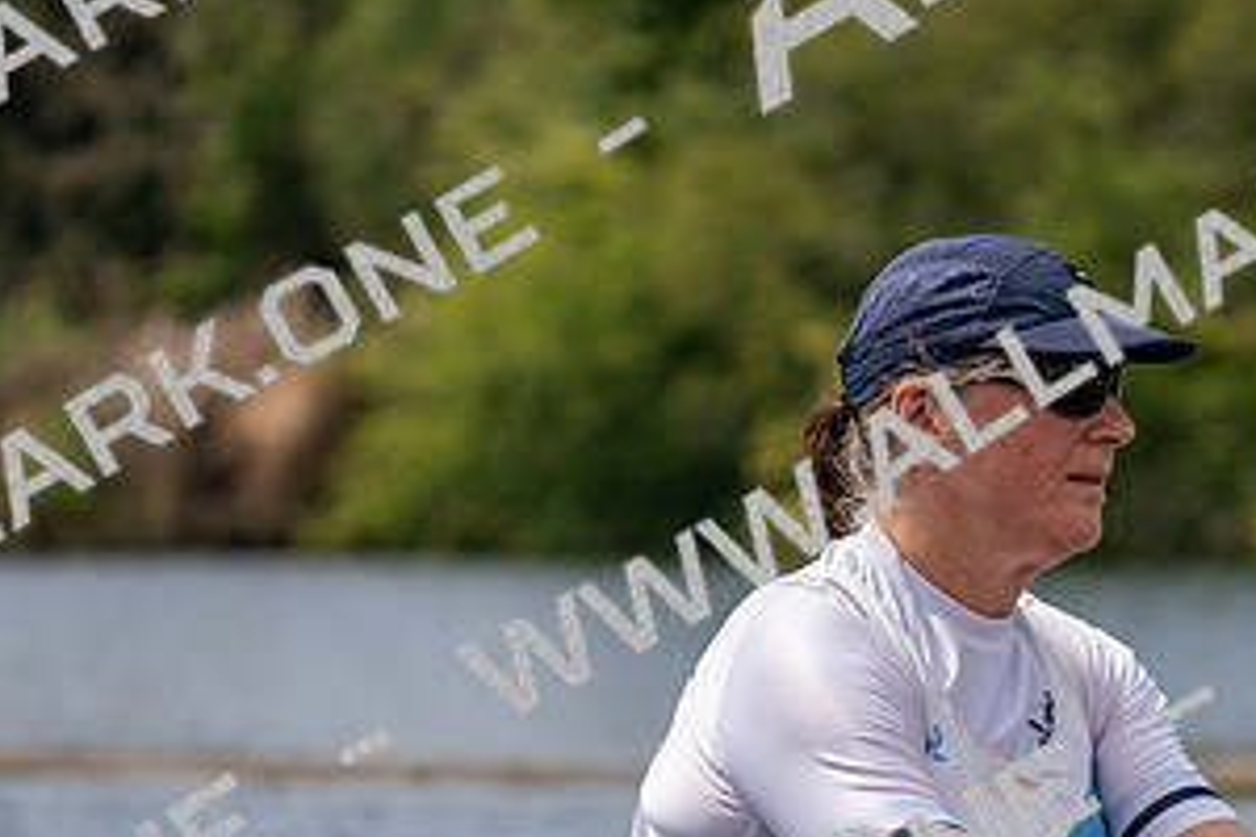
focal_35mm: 387
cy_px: 726
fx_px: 13501
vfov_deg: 3.6
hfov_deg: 5.3
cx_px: 975
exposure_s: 1/1600
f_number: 5.6
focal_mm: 200
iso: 200
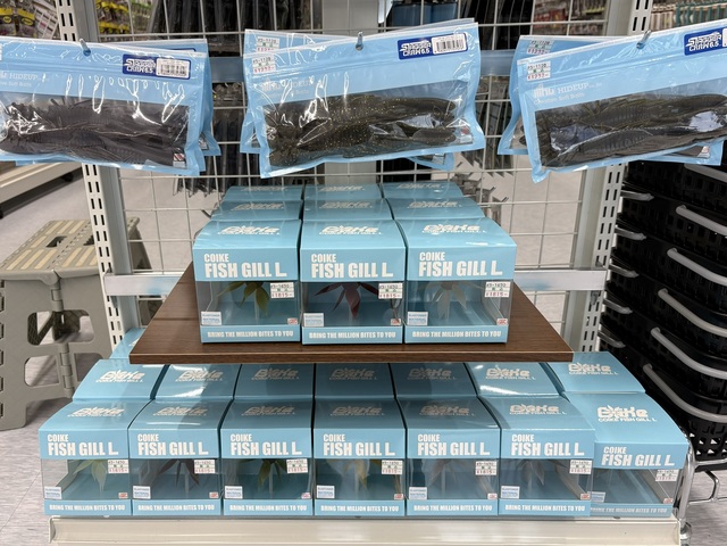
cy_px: 273
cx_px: 364
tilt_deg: -20.3
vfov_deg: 53.1
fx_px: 546
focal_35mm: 26
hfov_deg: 67.3
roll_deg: -0.1
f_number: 1.6
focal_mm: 5.96
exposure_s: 1/100
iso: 40
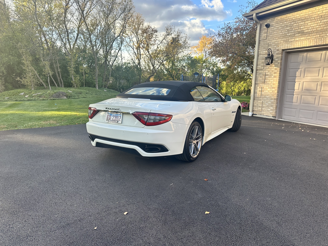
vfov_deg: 56.8
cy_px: 123
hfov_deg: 71.6
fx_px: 227
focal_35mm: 24
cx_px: 164
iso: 80
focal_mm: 6.86
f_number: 1.78
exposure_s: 1/594
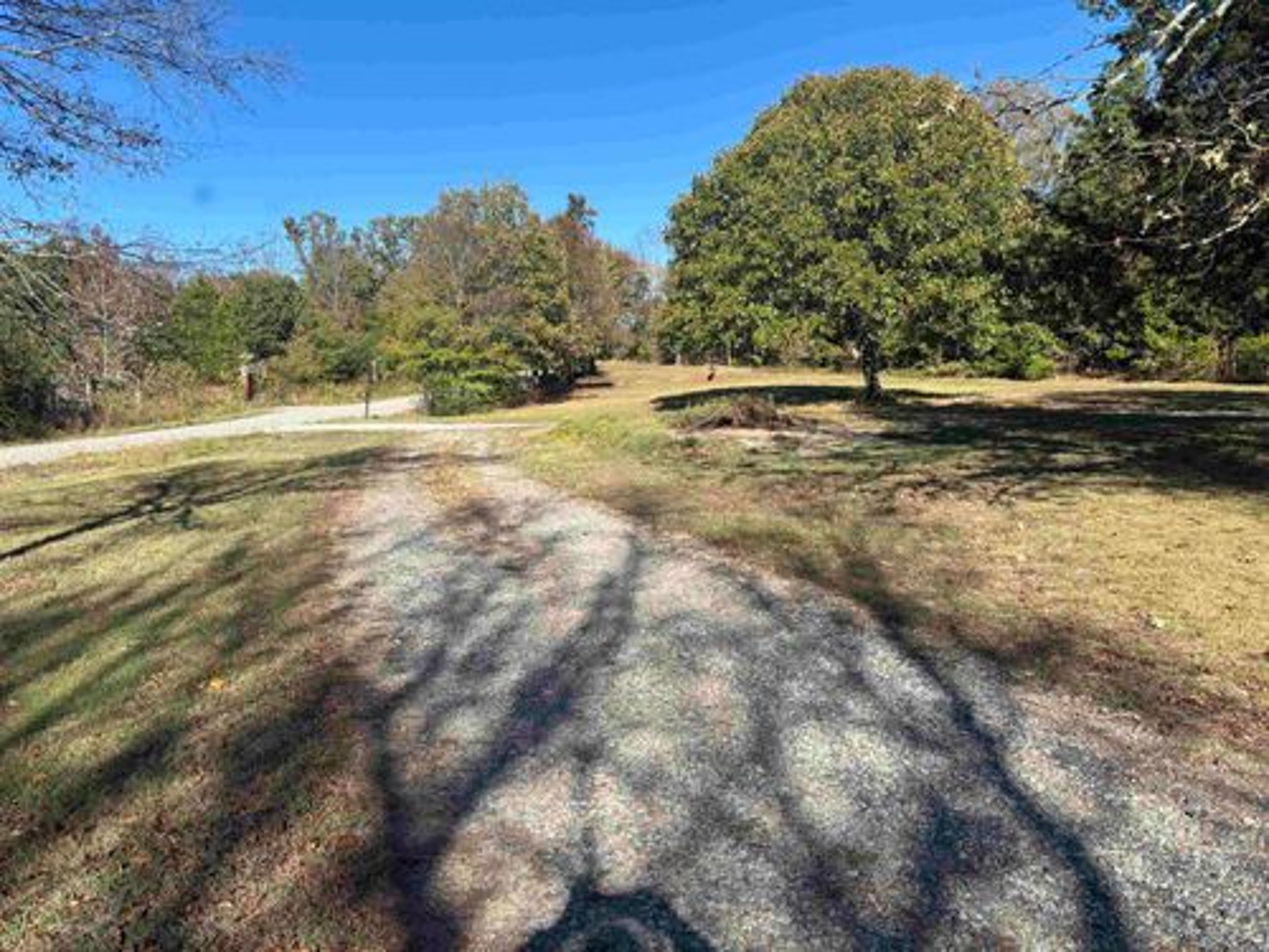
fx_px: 953
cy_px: 476
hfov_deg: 67.3
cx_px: 634
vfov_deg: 53.1
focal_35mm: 26
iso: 50
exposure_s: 1/1949
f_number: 1.6
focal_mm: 5.96
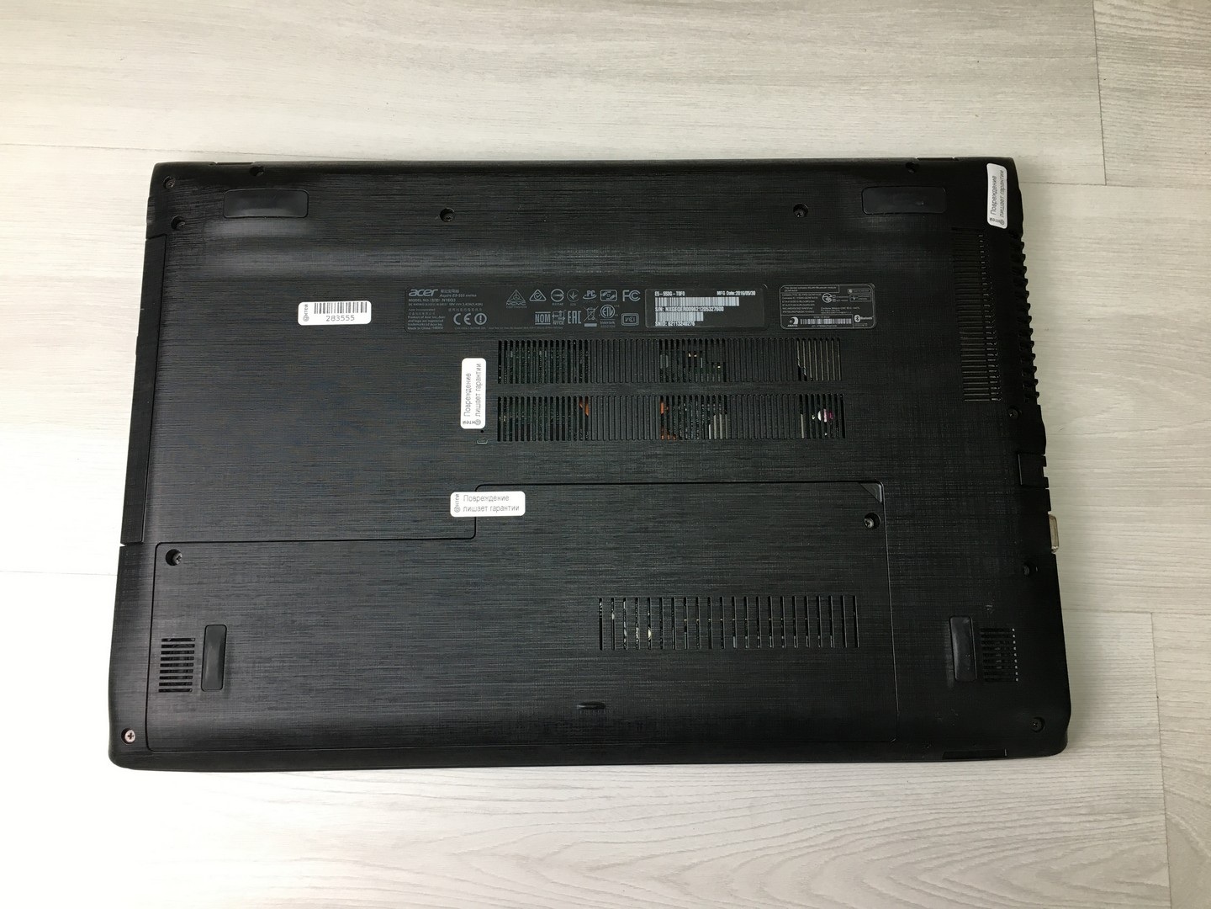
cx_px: 606
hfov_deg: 61.7
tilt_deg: -78.5
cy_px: 454
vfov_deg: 48.2
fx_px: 1015
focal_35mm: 29
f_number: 2.2
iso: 25
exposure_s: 1/33
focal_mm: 4.15
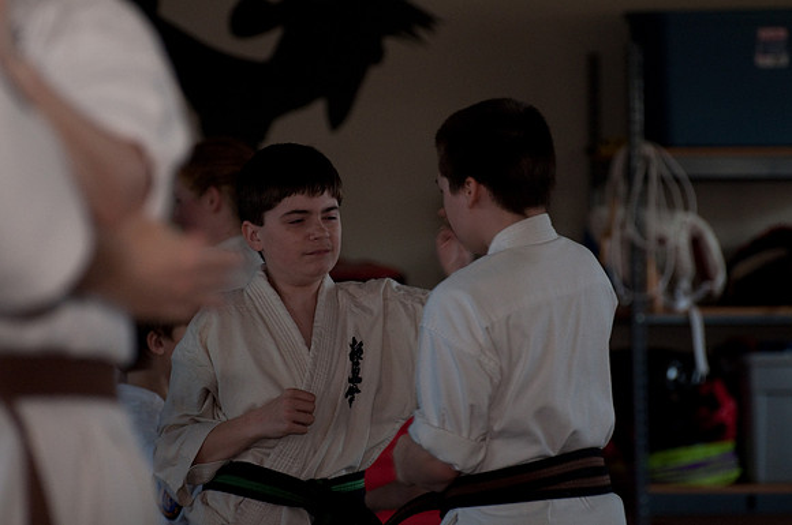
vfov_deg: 4.9
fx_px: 6096
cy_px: 262
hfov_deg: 7.4
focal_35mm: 278
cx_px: 396
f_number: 5
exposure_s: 1/200
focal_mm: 185
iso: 800
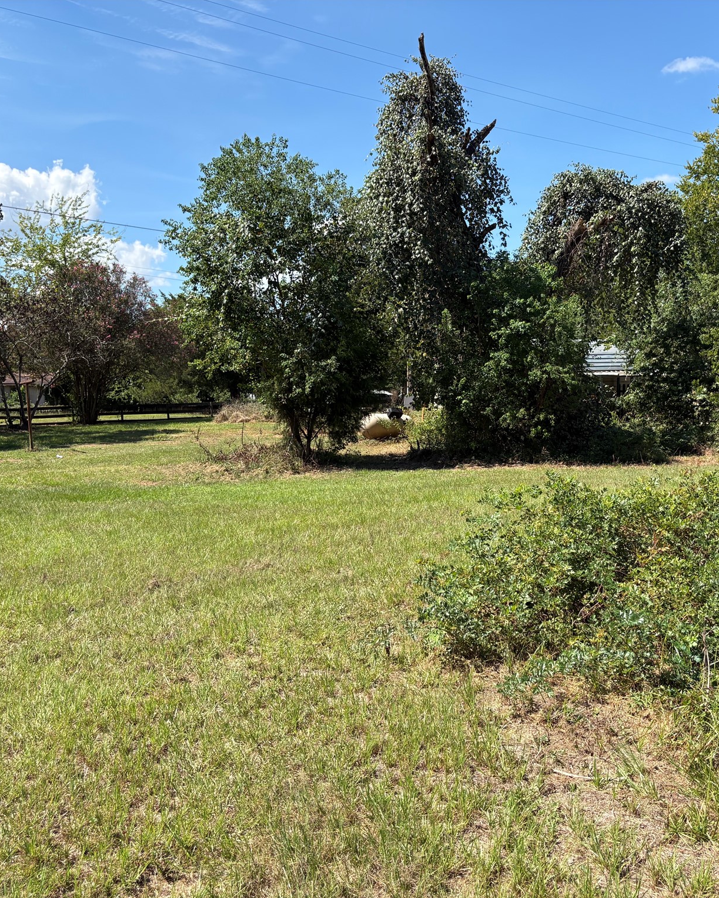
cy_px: 450
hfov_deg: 43.0
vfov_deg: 52.8
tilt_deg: -4.0
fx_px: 904
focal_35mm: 34
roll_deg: +0.1
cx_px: 455
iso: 50
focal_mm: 5.96
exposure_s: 1/1848
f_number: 1.6
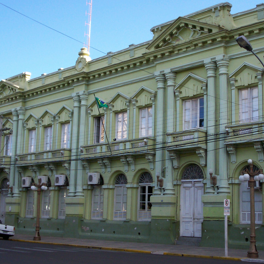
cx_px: 162
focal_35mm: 54
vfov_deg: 31.6
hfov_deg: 31.5
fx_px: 466
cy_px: 136
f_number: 4.5
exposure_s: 1/232
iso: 100
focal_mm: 5.9
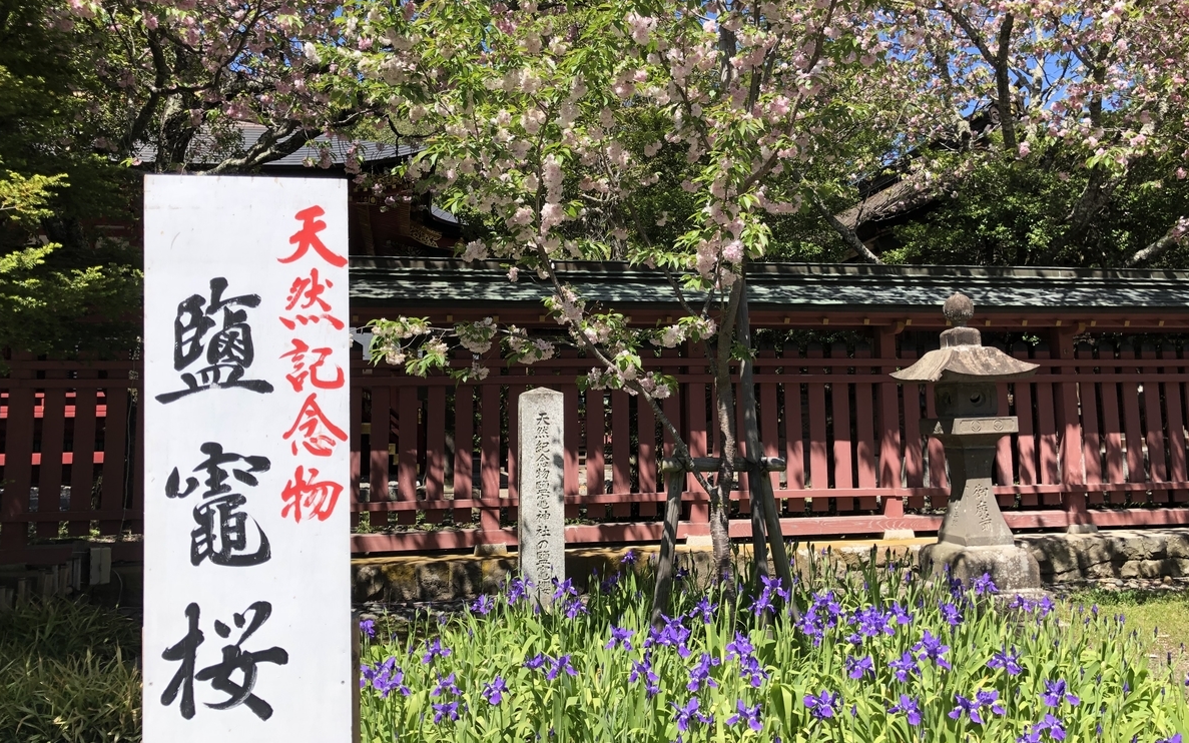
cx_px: 594
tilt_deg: +6.8
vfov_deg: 41.8
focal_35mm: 30
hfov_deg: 62.9
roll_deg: +1.2
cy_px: 329
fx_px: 972
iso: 20
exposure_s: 1/738
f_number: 1.8
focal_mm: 3.99
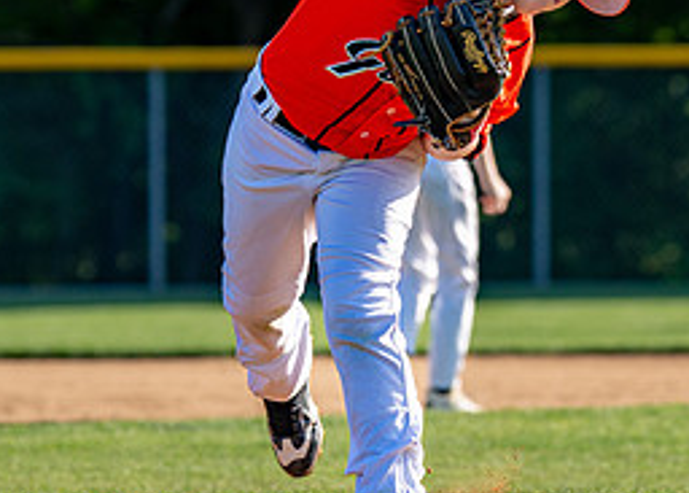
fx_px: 8084
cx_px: 358
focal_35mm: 413
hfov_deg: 4.9
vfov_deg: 3.5
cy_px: 128
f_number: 2.8
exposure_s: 1/1000
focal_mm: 122
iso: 100
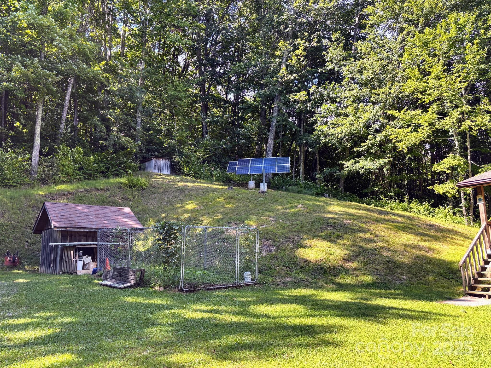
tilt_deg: +9.7
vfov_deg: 53.1
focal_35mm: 26
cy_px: 184
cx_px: 246
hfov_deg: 67.3
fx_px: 369
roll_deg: +0.5
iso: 40
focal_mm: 5.96
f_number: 1.6
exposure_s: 1/195
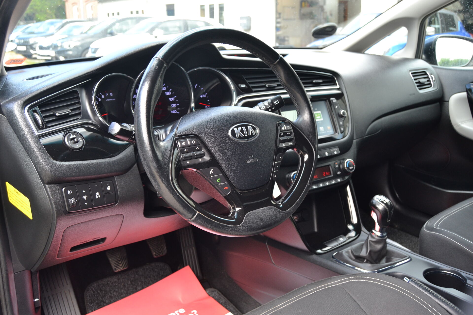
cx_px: 236
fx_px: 394
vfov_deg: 43.6
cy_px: 158
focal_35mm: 30
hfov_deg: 61.9
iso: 400
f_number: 5
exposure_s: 1/100
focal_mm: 20
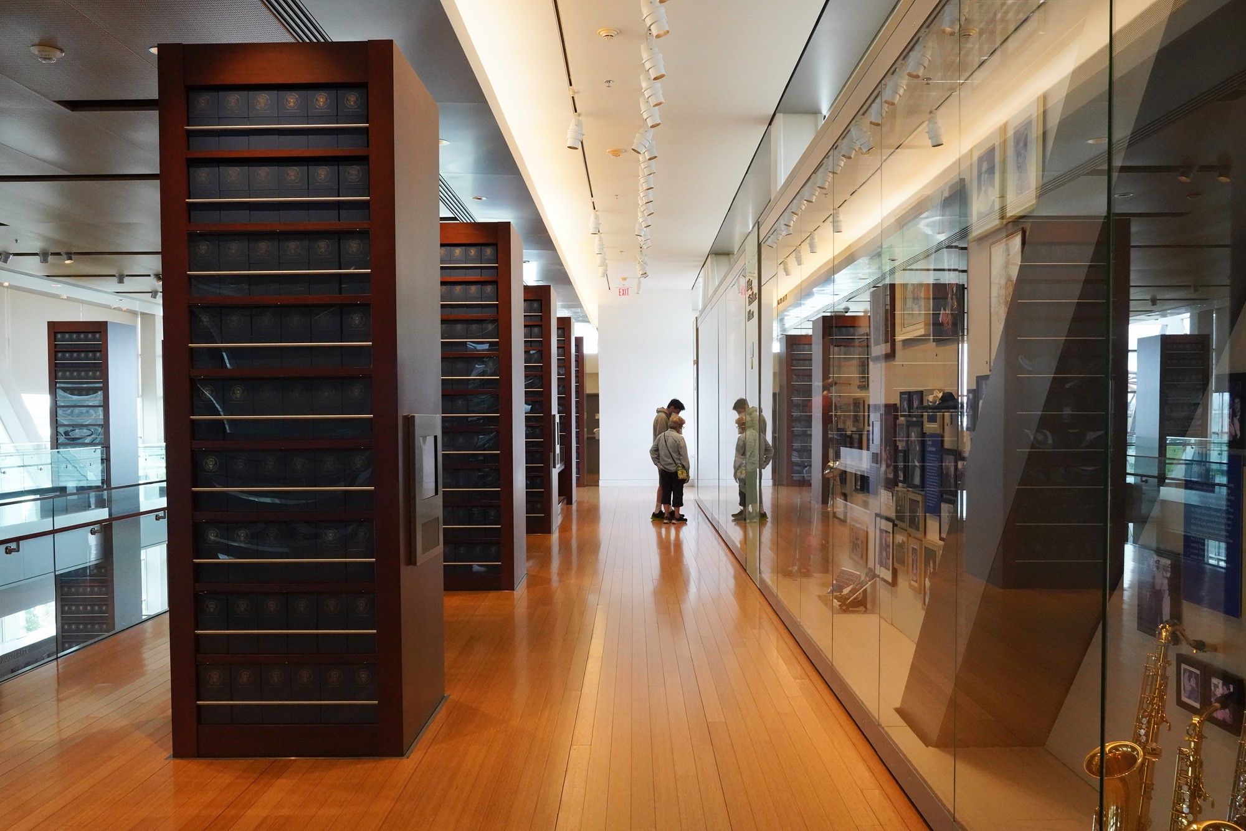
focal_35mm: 29
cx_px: 623
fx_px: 1004
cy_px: 416
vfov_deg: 45.0
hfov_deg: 63.7
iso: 6400
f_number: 14
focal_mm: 29
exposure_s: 1/100
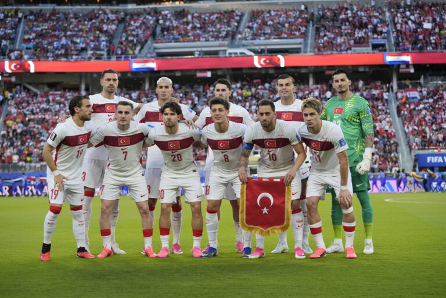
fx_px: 867
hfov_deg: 28.8
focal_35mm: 70
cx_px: 223
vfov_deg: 19.5
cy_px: 149
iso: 800
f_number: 3.5
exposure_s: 1/1250
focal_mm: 70
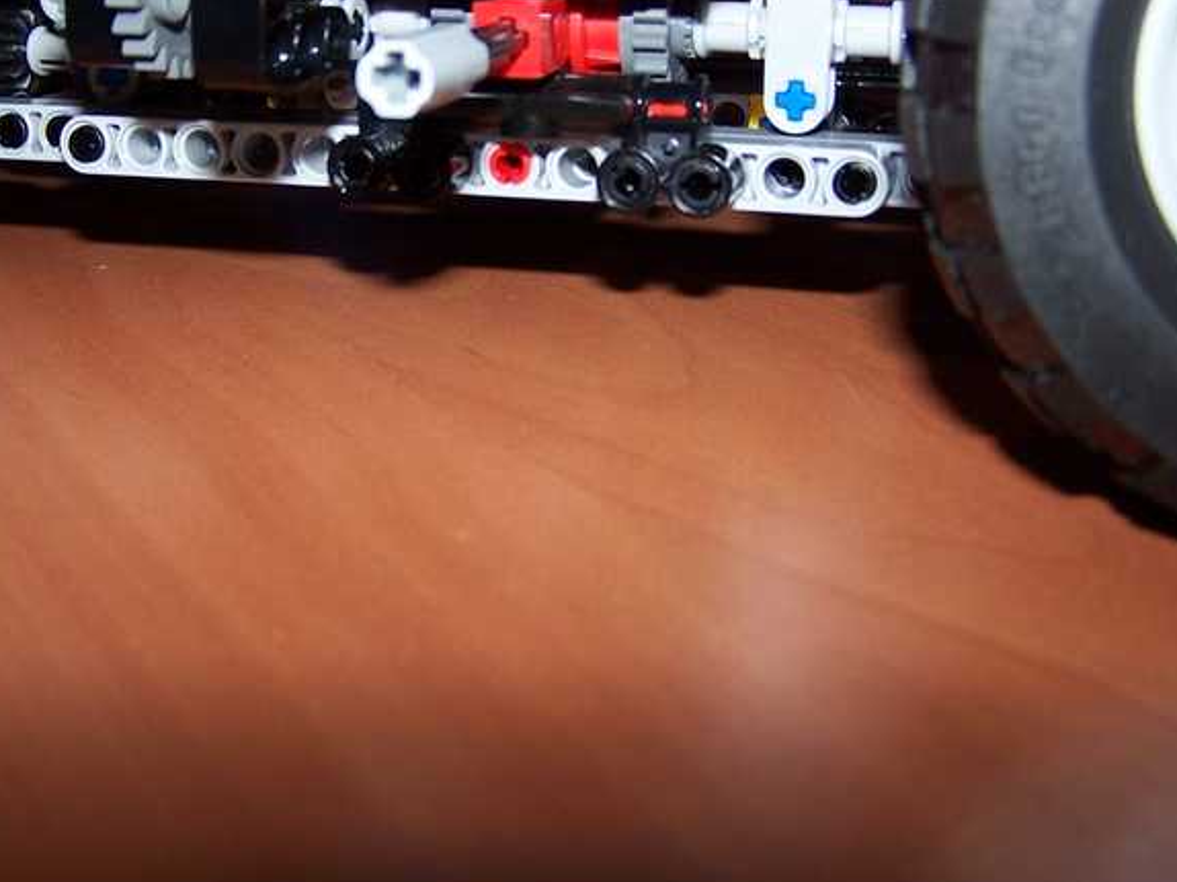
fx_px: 1801
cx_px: 502
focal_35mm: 53
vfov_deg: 27.4
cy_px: 314
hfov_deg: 36.1
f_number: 2.8
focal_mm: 6.3
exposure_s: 1/60
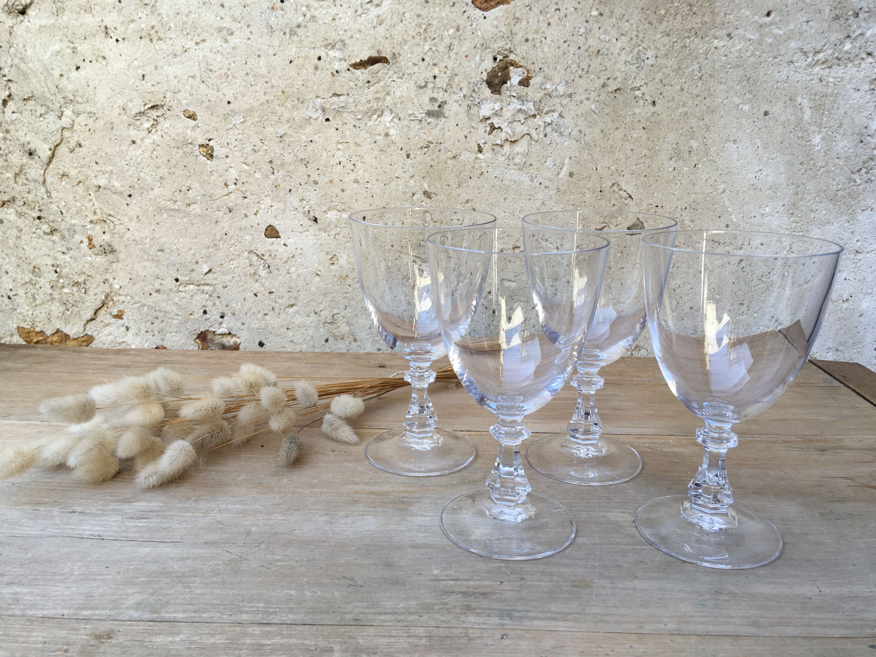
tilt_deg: -14.3
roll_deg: -0.2
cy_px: 328
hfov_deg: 61.7
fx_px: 734
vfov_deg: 48.2
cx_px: 438
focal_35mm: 29
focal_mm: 4.15
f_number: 2.2
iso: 25
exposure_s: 1/109
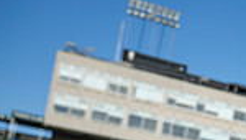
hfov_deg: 17.2
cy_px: 228
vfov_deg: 11.8
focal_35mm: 97
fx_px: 634
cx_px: 467
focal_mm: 24
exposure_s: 1/250
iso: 40
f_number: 4.5
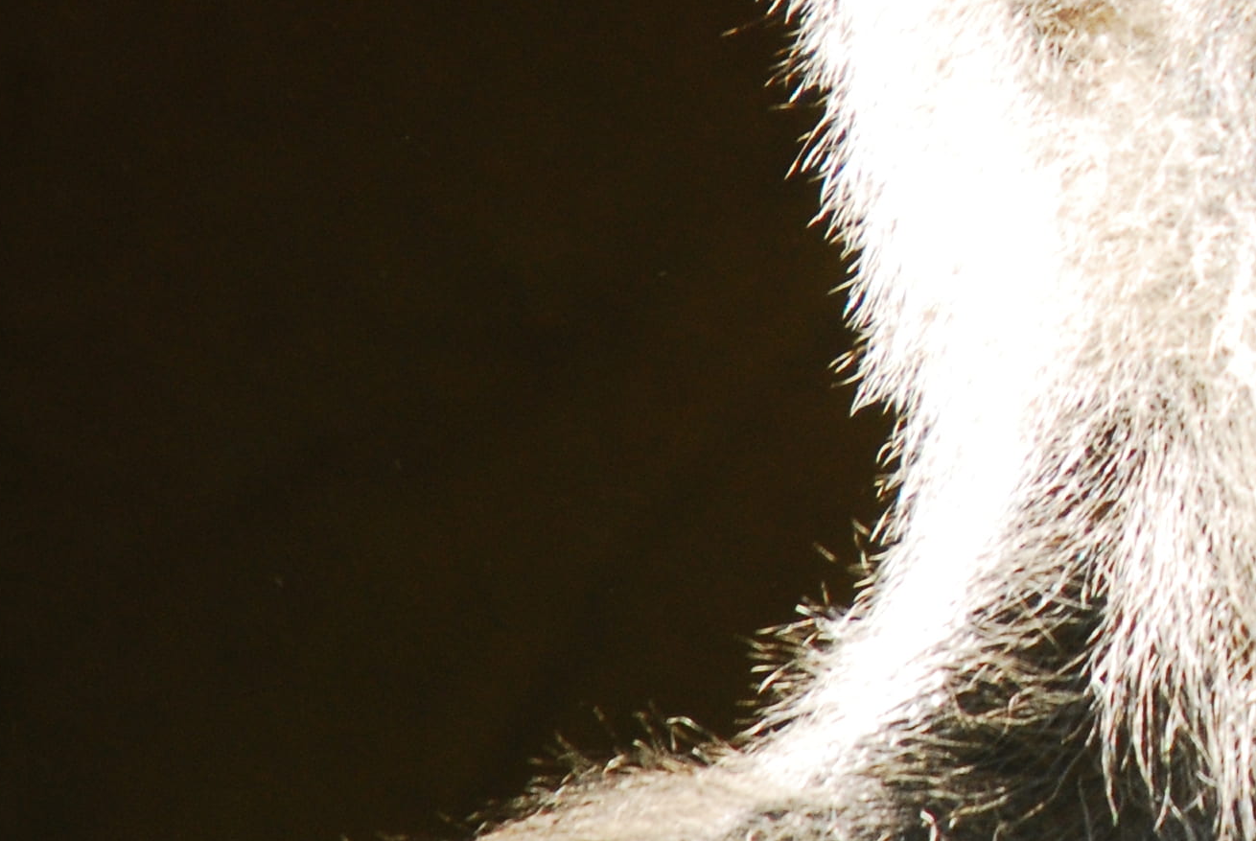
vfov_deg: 0.6
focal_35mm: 2217
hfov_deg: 0.9
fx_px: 77443
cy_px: -48
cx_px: 1826
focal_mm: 500
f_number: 6.3
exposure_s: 1/125
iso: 400
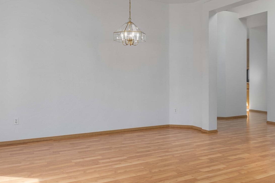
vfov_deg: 38.8
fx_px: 260
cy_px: 78
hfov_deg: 55.2
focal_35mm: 34
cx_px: 169
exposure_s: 1/30
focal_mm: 22
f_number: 7.1
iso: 1000
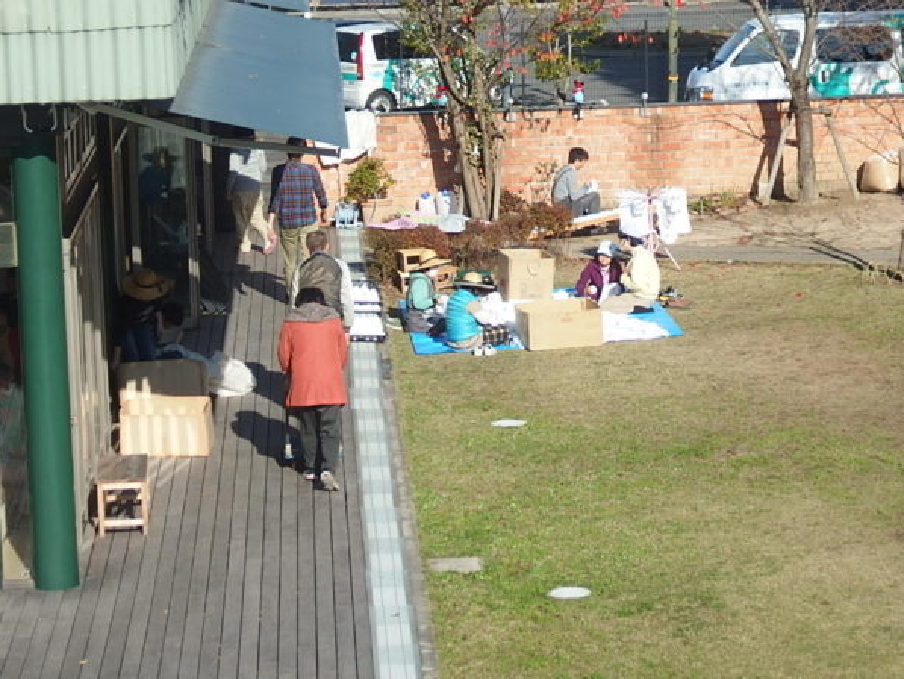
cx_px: 491
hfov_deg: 15.2
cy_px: 236
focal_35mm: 130
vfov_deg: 11.4
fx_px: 3396
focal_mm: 17.3
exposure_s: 1/2000
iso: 100
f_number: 2.5
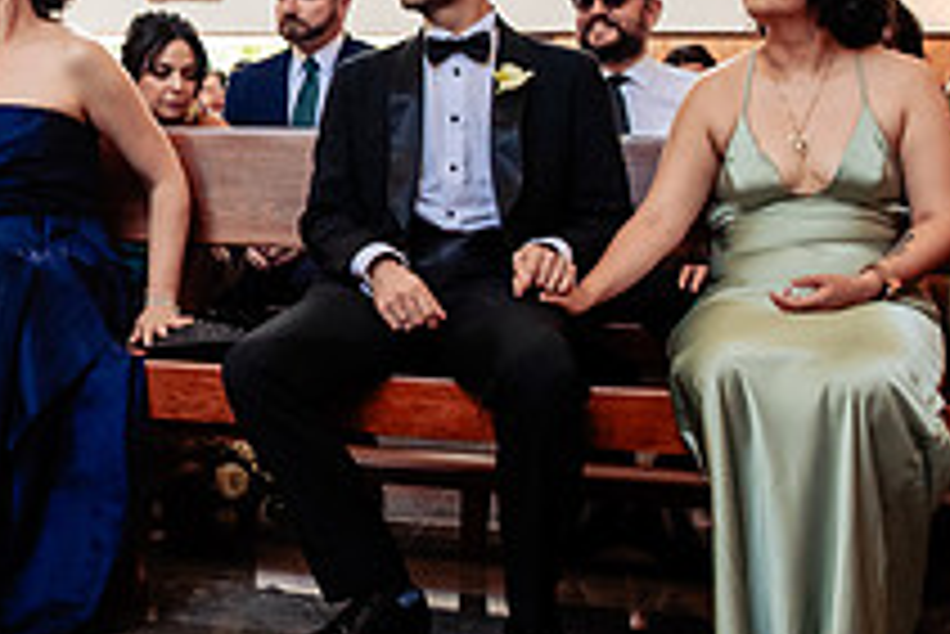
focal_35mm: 66
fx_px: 1743
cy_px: 97
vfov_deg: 20.3
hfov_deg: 28.8
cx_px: 23
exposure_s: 1/125
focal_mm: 24
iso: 1600
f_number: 4.5
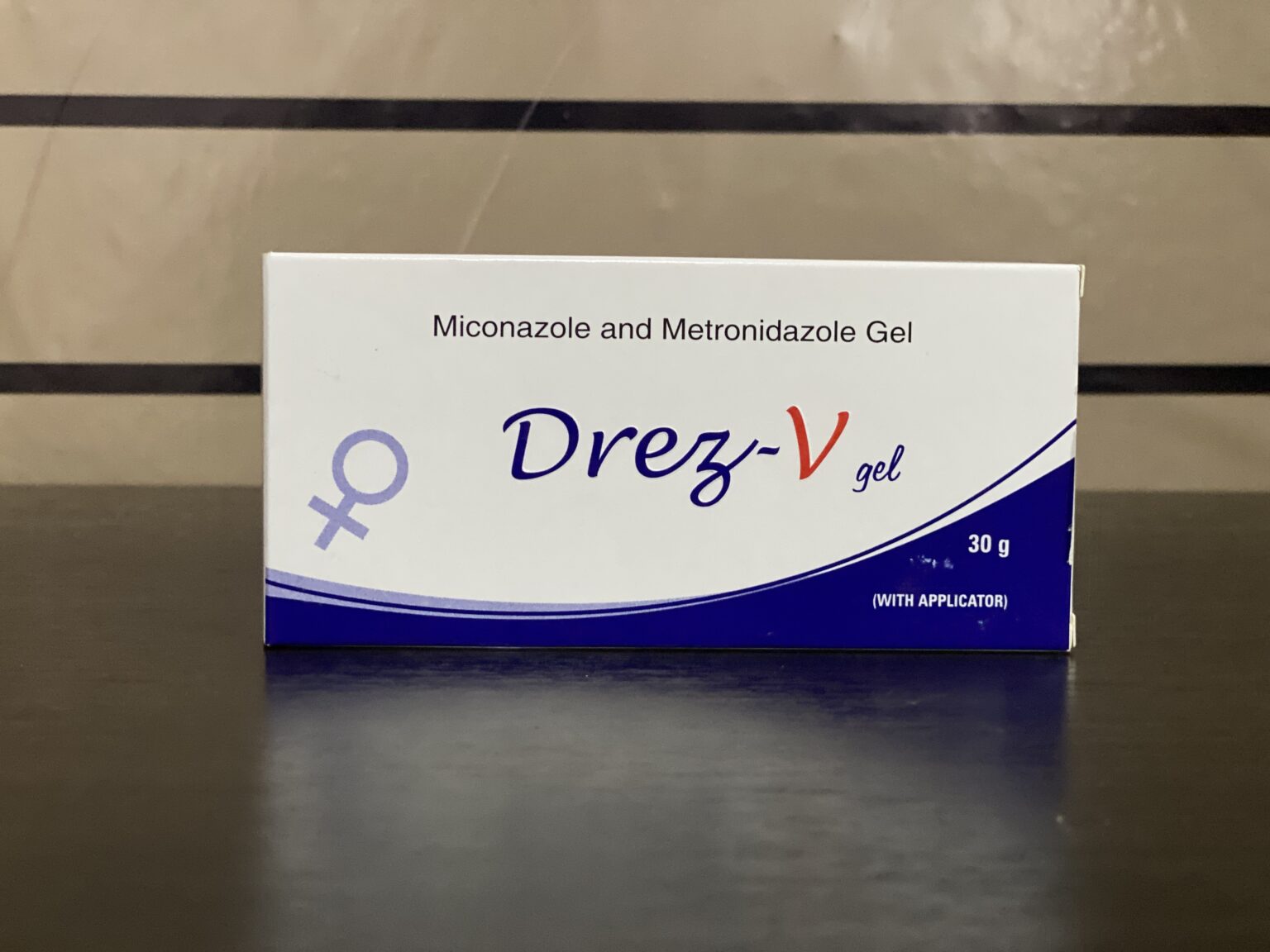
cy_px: 476
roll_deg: +0.9
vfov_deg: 28.0
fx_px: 1908
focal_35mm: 52
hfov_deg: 36.8
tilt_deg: -4.3
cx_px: 635
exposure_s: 1/40
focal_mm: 6
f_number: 2
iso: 250
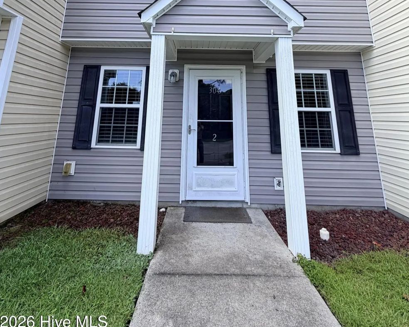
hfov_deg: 83.3
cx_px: 200
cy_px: 64
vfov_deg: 64.3
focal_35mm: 19
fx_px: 230
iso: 64
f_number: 2.2
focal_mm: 2.22
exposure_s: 1/502
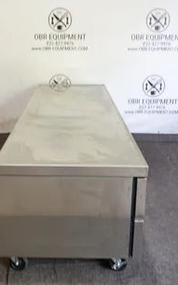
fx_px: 404
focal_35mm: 52
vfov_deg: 38.9
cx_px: 69
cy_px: 136
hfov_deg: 24.8
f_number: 3.5
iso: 125
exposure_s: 1/8
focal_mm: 14.4
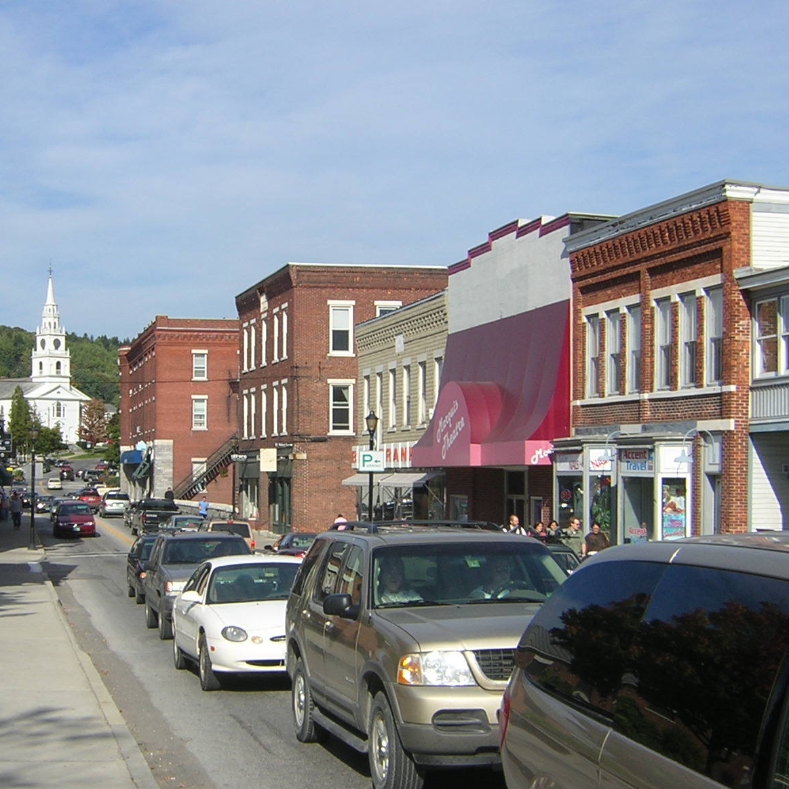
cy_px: 385
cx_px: 301
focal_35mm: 62
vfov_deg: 27.7
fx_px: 1599
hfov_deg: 27.6
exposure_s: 1/353
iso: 100
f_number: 6.2
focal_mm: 6.6
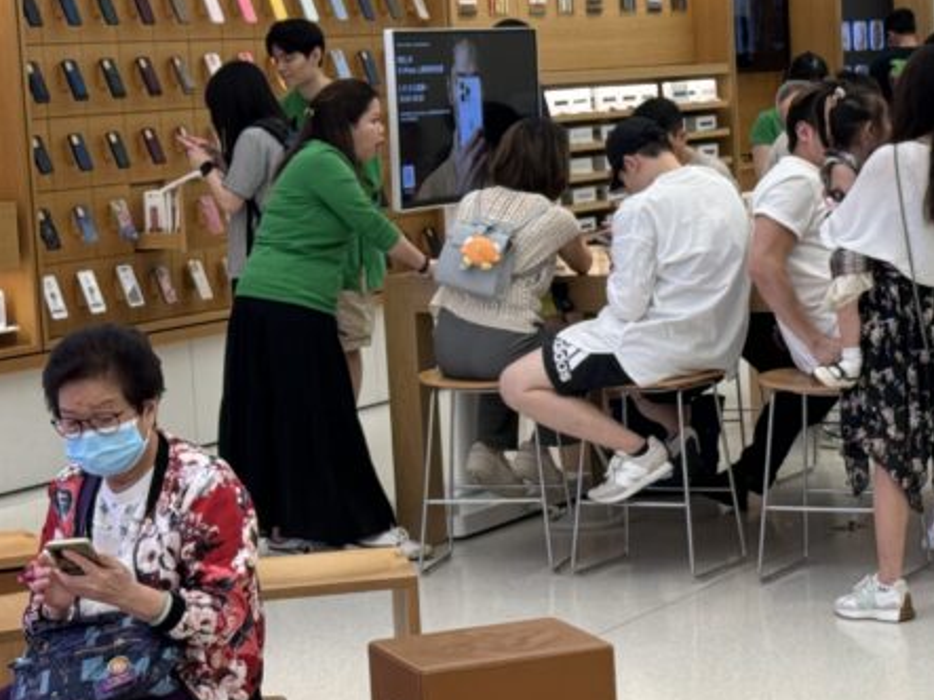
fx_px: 2994
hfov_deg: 17.4
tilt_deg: -6.4
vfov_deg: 13.3
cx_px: 860
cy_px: 354
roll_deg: +2.3
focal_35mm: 111
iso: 50
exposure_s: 1/100
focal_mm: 6.76
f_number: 1.78
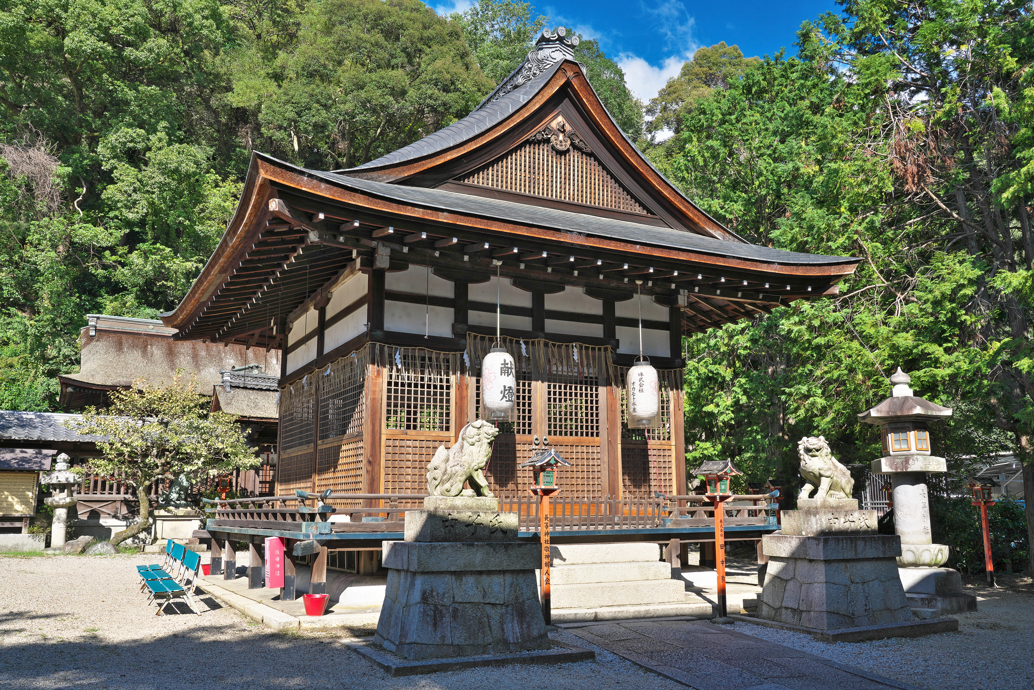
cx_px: 517
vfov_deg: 43.6
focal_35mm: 30
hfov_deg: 61.9
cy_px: 345
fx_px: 862
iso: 100
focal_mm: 30
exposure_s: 1/125
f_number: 10
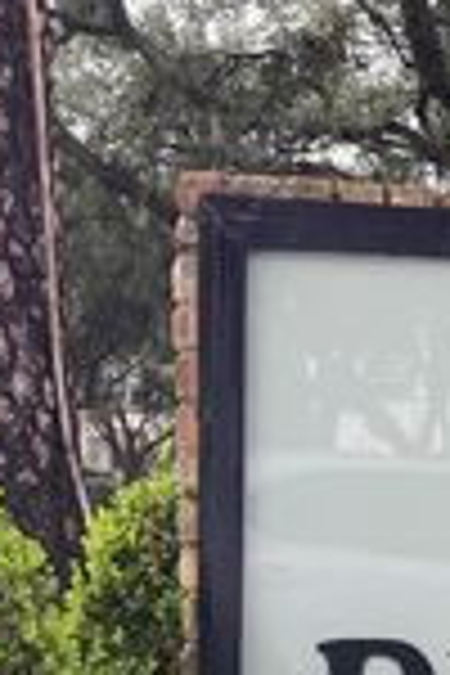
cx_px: 774
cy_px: 619
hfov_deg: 13.8
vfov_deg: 22.0
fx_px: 1687
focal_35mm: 90
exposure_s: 1/121
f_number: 1.5
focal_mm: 5.7
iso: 64
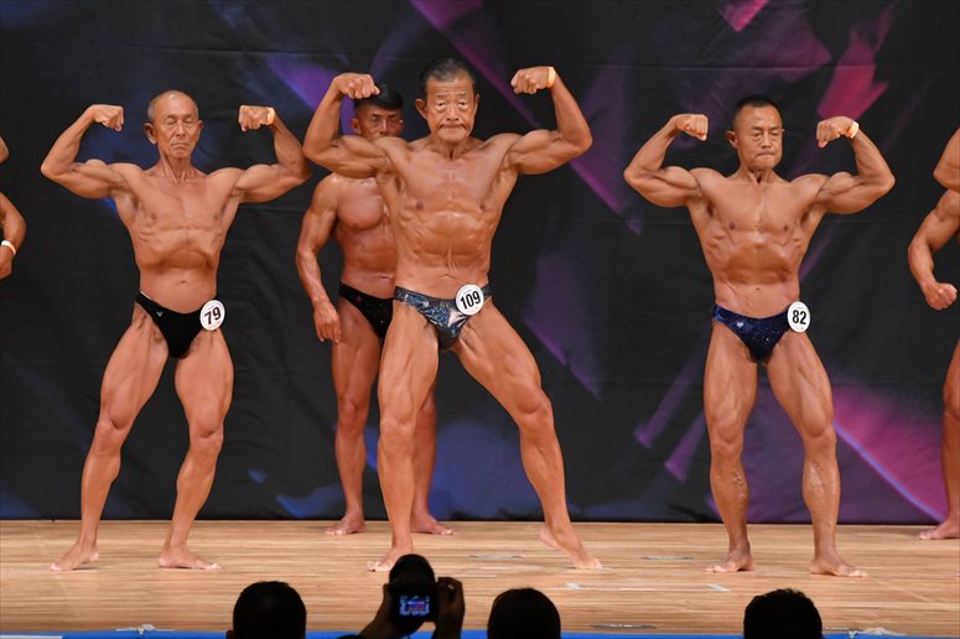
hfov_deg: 7.6
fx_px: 7197
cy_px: 320
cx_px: 480
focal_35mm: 270
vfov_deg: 5.1
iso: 5000
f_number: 5.6
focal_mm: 180
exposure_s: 1/400
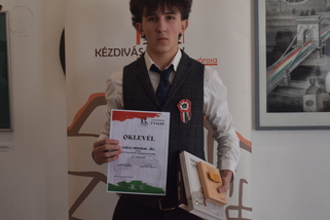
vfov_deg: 23.0
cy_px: 100
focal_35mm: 59
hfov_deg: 33.9
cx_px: 165
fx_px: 541
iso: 400
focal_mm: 32
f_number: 4.8
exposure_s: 1/90
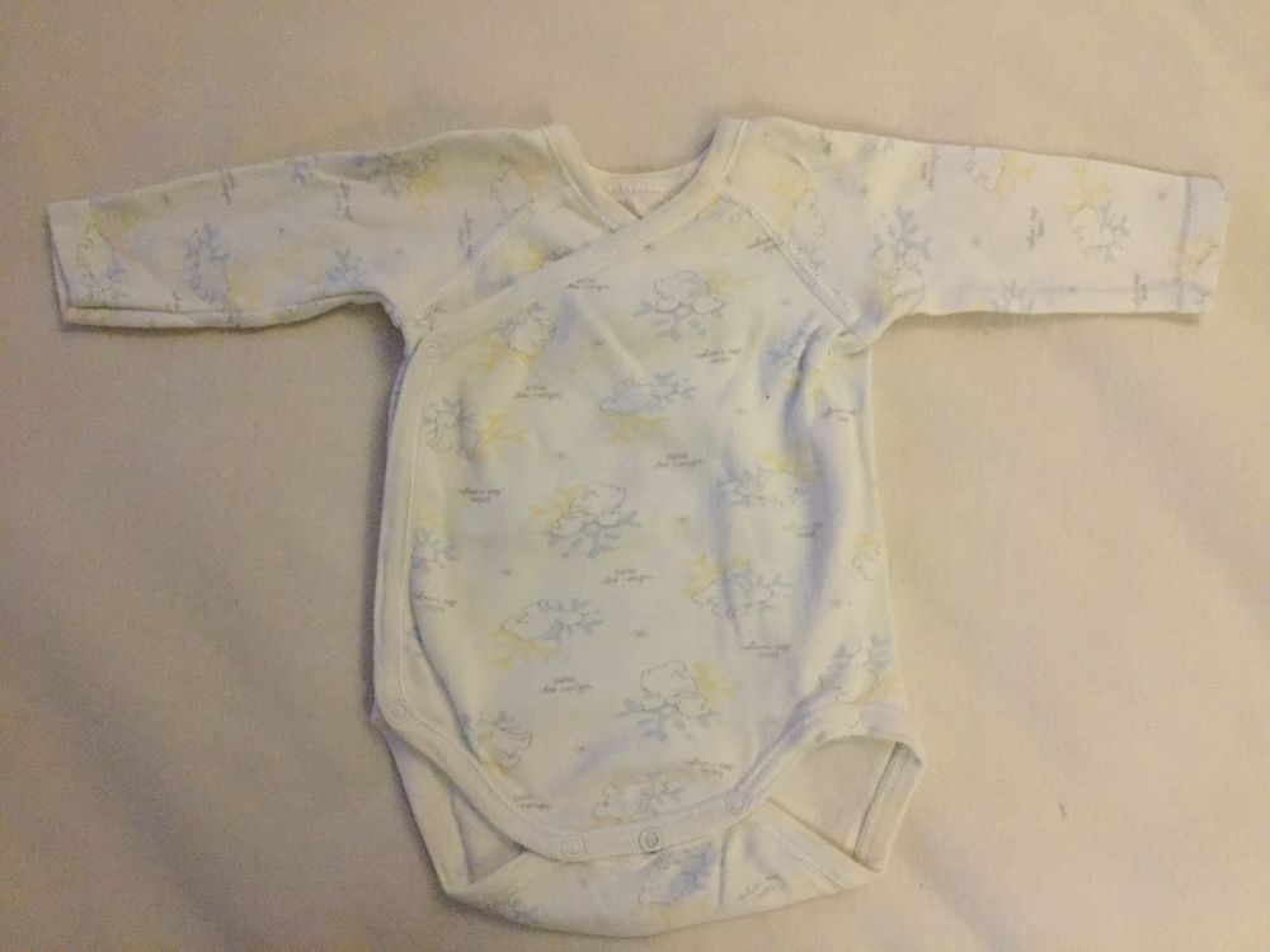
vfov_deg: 48.2
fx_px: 1064
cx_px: 635
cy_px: 476
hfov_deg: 61.7
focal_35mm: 29
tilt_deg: -82.8
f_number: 2.2
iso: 320
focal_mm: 4.15
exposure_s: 1/17
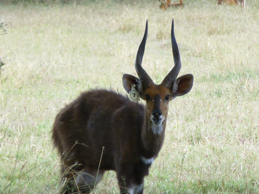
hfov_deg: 2.1
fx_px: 7183
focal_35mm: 960
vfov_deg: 1.5
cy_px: 97
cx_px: 130
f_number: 6.4
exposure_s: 1/125
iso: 250
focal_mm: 86
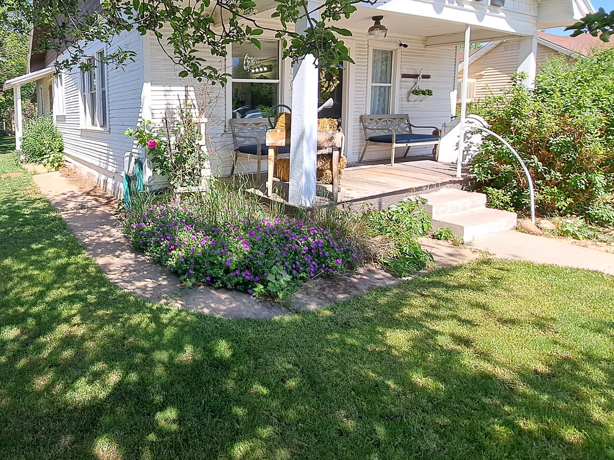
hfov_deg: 77.0
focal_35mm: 20
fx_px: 355
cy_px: 167
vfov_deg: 64.8
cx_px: 170
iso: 50
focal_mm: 1.74
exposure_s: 1/708
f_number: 2.2
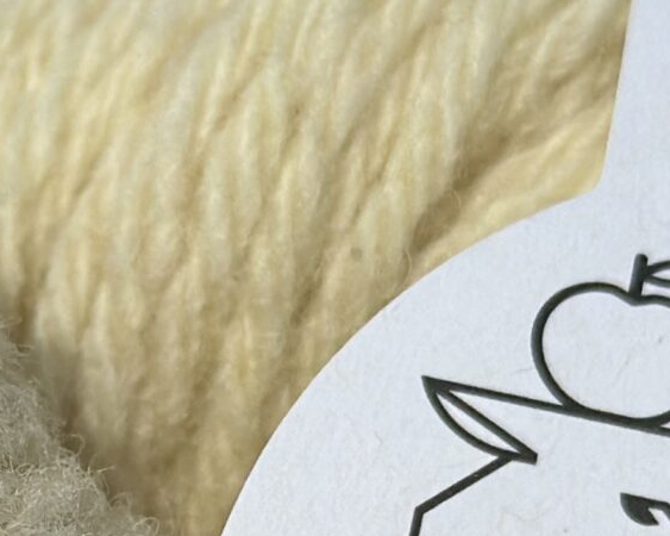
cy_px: 617
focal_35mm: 213
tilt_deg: -11.3
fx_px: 4222
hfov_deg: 9.0
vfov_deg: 7.2
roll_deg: +1.9
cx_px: 2
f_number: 1.78
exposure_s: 1/13699
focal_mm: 6.86
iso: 100
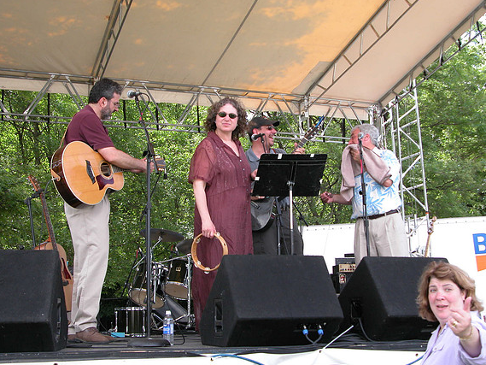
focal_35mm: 55
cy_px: 182
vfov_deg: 26.6
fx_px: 772
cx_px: 239
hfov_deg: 34.9
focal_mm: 13.7
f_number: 3.9
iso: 100
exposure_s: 1/104
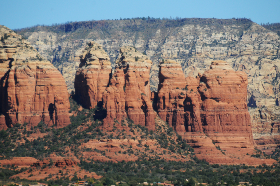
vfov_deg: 4.6
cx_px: 140
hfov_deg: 6.9
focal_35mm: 300
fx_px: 2330
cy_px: 93
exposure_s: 1/4000
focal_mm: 200
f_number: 6.3
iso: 640
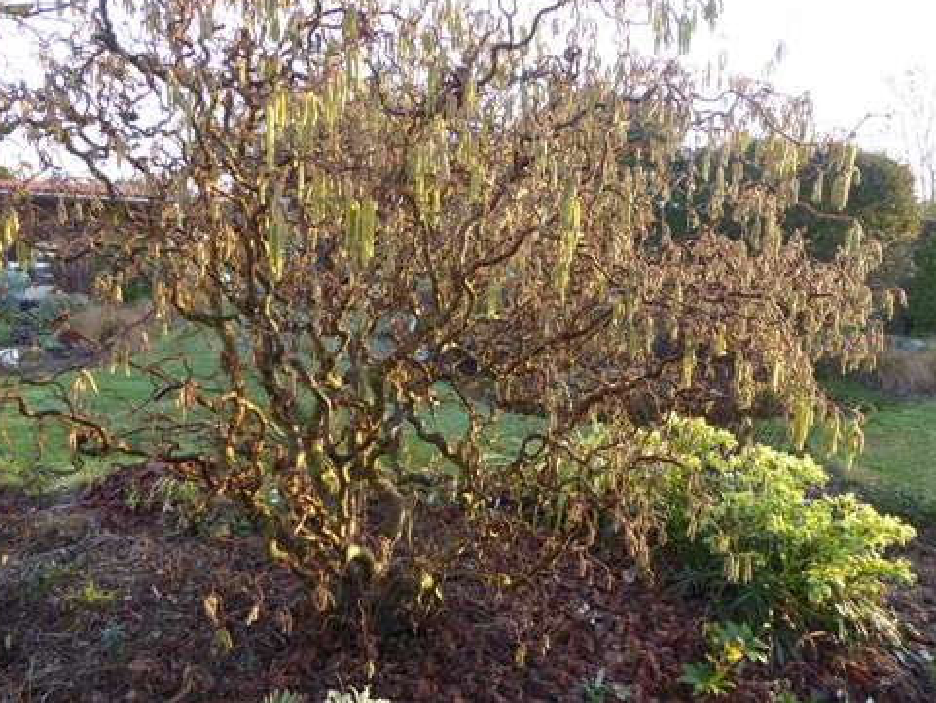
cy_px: 342
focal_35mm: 26
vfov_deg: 53.1
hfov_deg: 67.3
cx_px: 463
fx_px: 703
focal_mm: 4.3
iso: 125
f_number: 3.3
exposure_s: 1/60
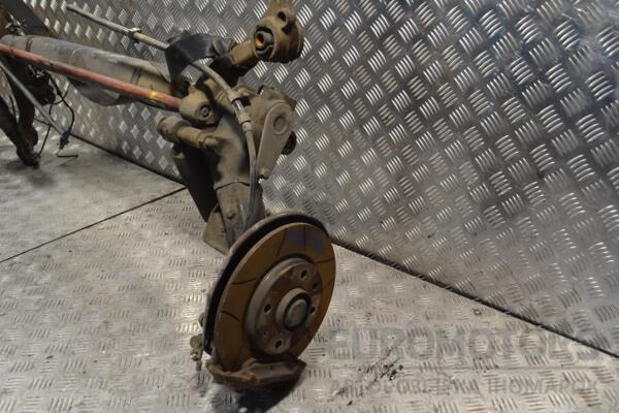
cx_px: 310
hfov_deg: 57.2
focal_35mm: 33
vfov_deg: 40.0
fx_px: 567
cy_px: 206
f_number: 5.6
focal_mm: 22
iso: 400
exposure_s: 1/125
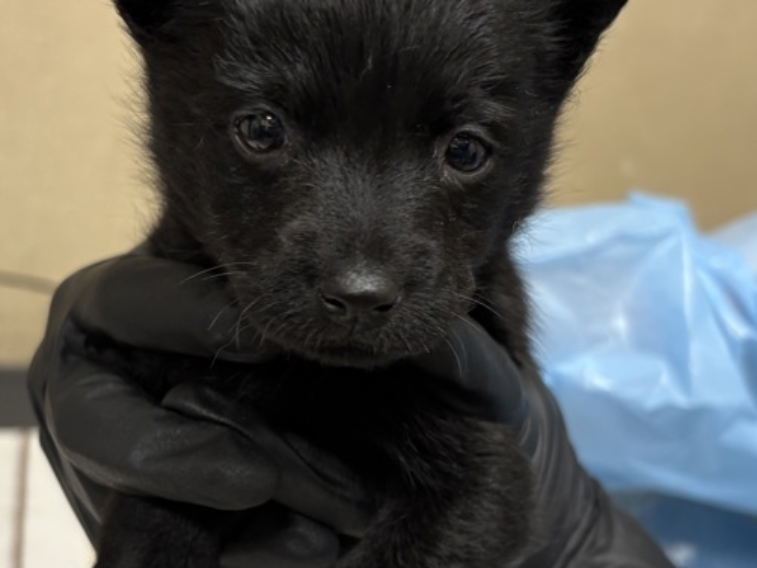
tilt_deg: -26.6
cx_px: 338
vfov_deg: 27.5
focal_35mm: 53
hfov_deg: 36.1
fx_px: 1160
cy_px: 345
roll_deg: -7.5
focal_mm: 5.96
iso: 100
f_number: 1.6
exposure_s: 1/42
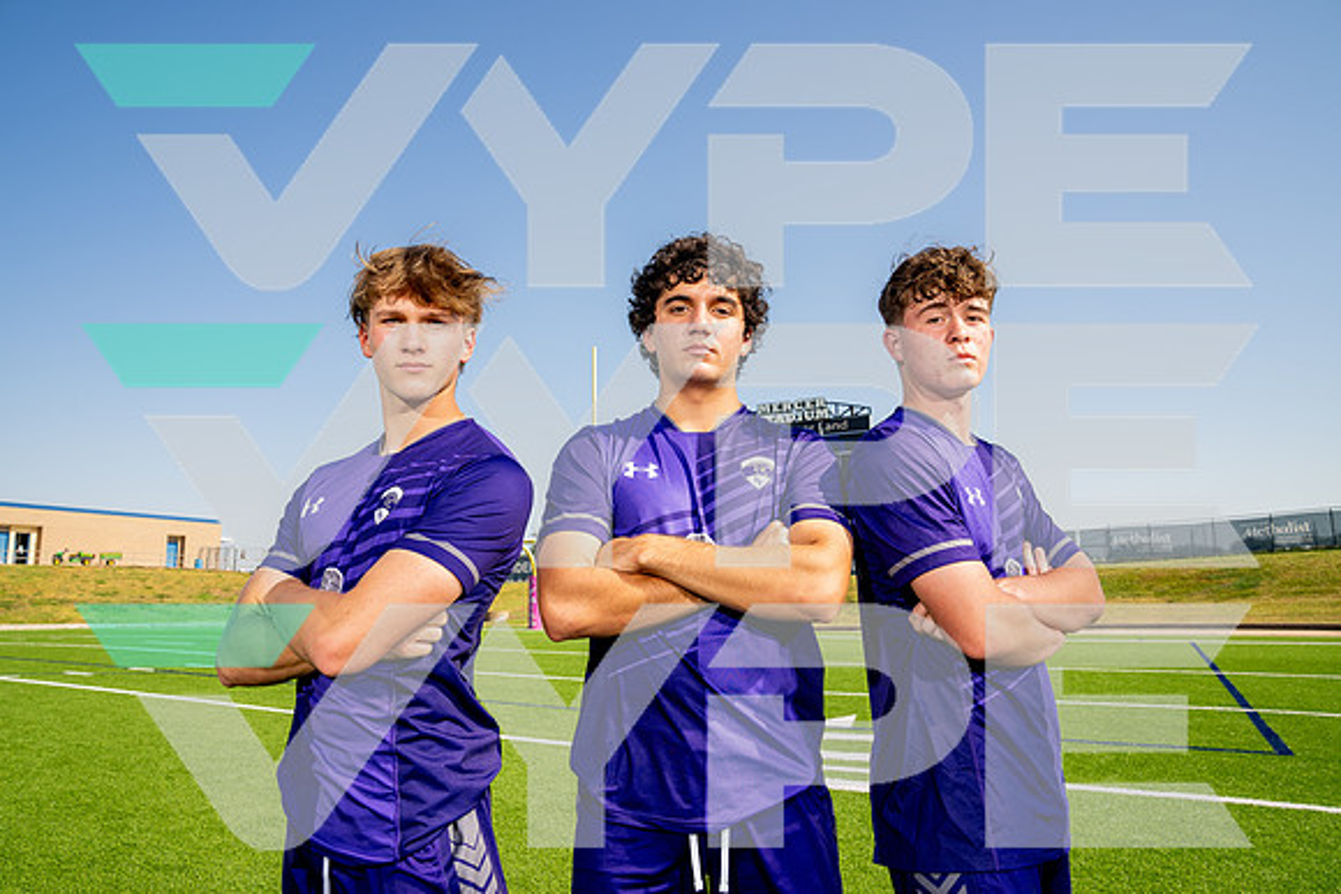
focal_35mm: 24
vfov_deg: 53.2
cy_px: 447
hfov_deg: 73.7
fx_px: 894
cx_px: 670
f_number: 7.1
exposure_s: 1/125
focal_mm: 24
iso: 50
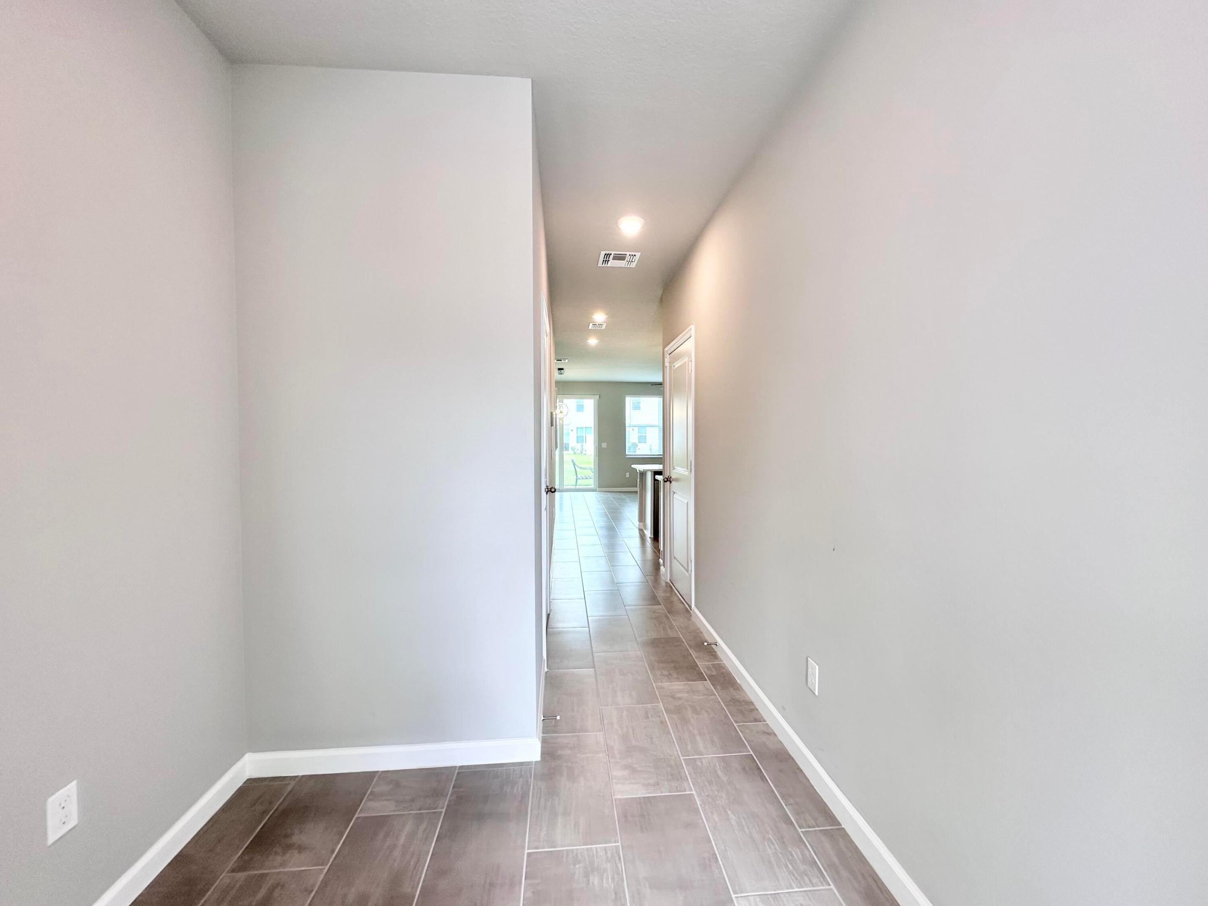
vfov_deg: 85.7
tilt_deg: -1.5
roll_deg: +0.1
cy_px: 453
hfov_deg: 102.1
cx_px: 604
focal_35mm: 14
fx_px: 489
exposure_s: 1/120
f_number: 2.2
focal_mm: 2.22
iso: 80
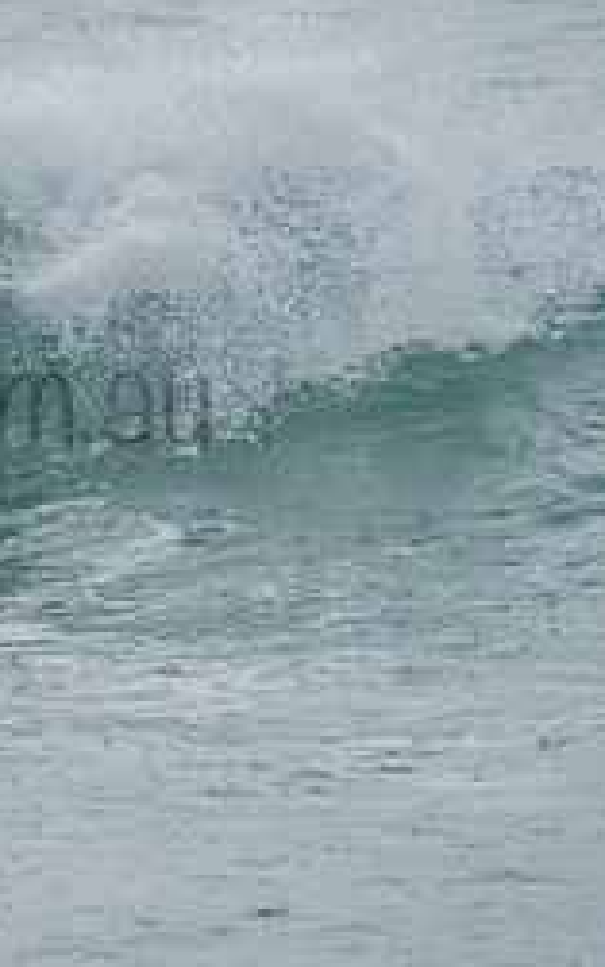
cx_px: -196
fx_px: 37941
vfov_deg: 1.5
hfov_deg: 0.9
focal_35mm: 1439
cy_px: 191
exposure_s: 1/320
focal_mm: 500
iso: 360
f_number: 5.6
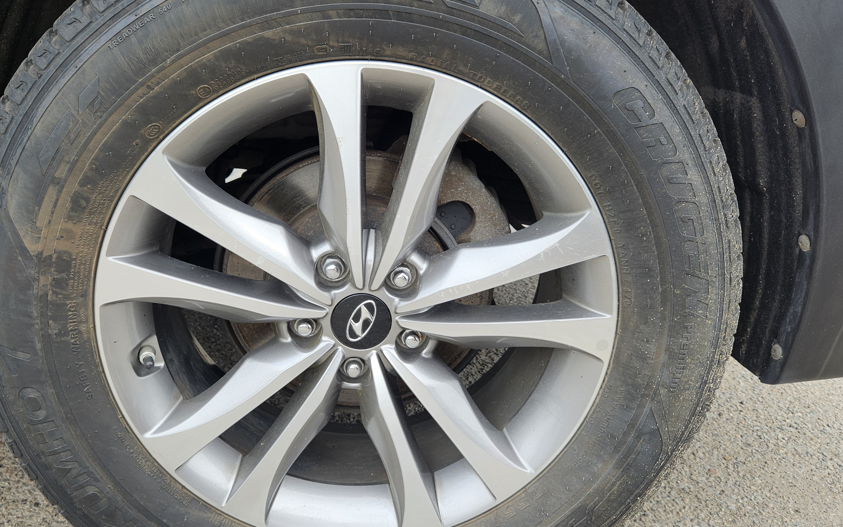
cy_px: 259
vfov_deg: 40.6
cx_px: 376
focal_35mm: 31
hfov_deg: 61.1
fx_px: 712
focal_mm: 5.4
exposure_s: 1/239
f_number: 1.8
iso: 25
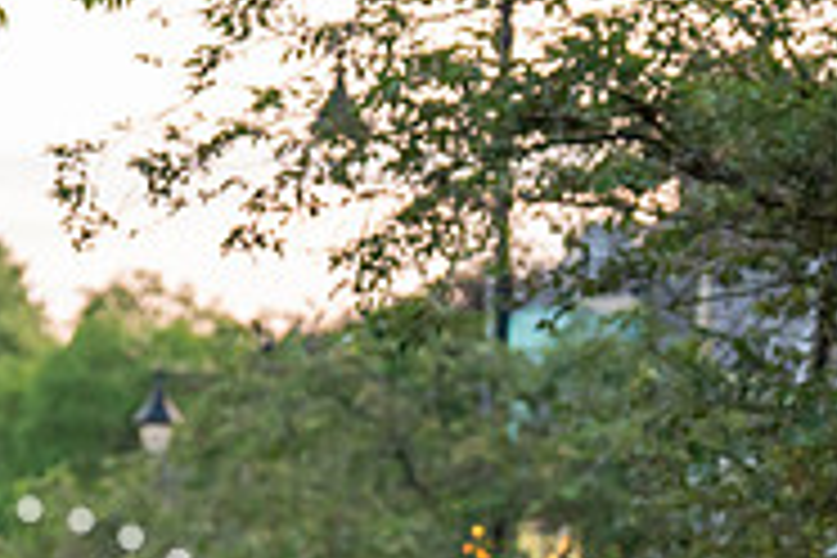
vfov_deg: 3.8
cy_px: 801
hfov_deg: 5.8
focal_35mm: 356
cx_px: 847
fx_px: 8276
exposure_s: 1/1000
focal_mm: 101
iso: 3200
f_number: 2.8
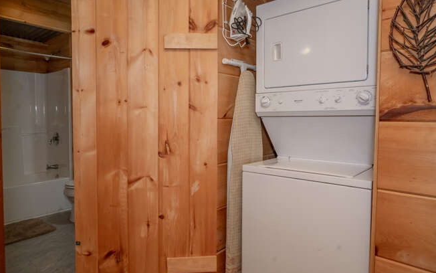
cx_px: 201
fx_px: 285
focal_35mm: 24
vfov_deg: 51.1
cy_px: 128
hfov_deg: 74.6
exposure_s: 1/250
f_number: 8
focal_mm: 20
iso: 2500
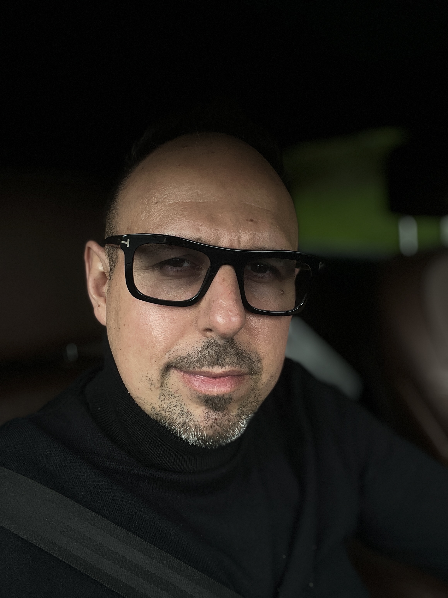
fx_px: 518
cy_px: 299
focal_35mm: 30
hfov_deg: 46.8
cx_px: 224
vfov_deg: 60.0
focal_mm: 2.71
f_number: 2.2
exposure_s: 1/206
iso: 25
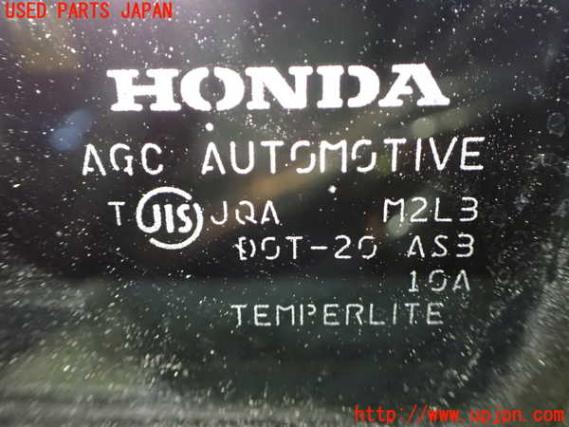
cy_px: 214
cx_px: 284
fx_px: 493
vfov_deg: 46.8
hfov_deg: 60.0
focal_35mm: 30
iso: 1600
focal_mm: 5.4
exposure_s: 1/25
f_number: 2.3
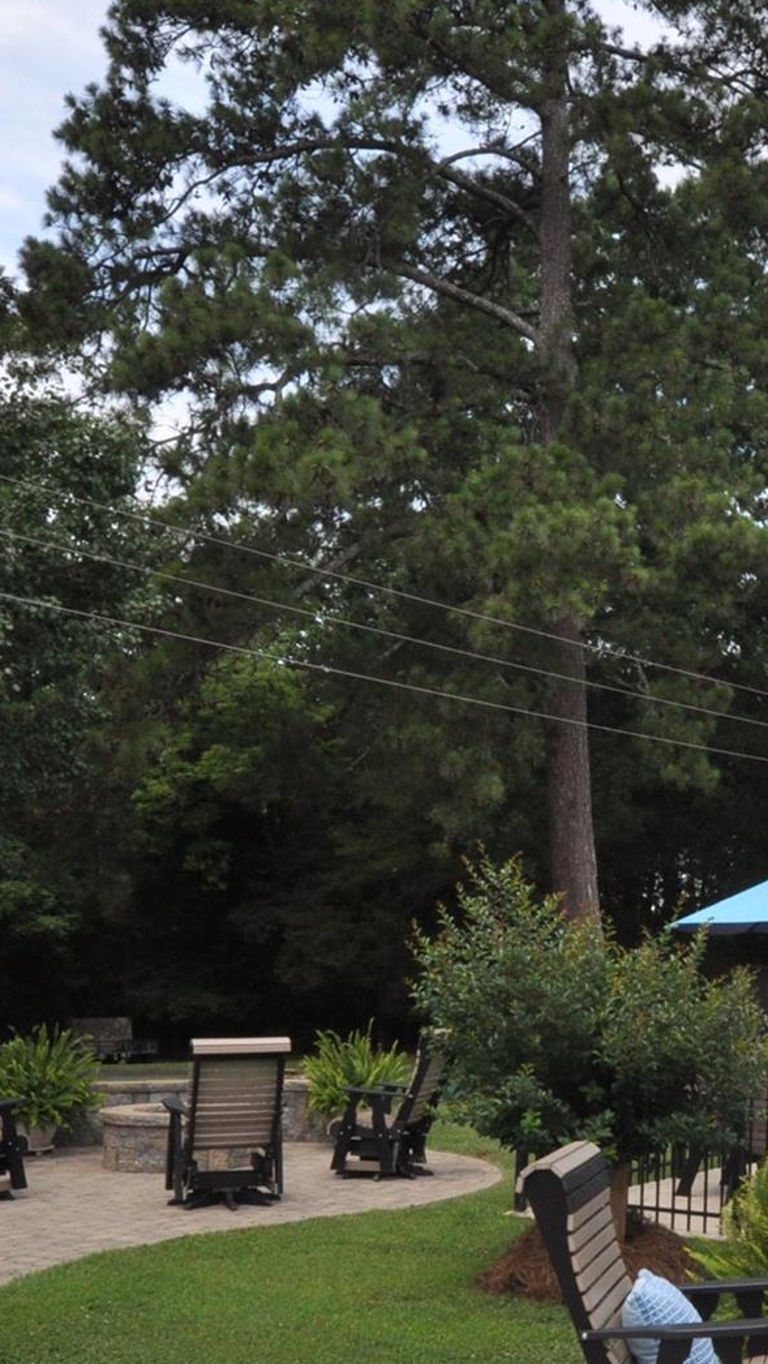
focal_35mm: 43
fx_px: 1555
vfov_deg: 46.8
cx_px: 759
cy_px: 870
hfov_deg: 26.3
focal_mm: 14
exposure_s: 1/125
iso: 640
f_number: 5.6
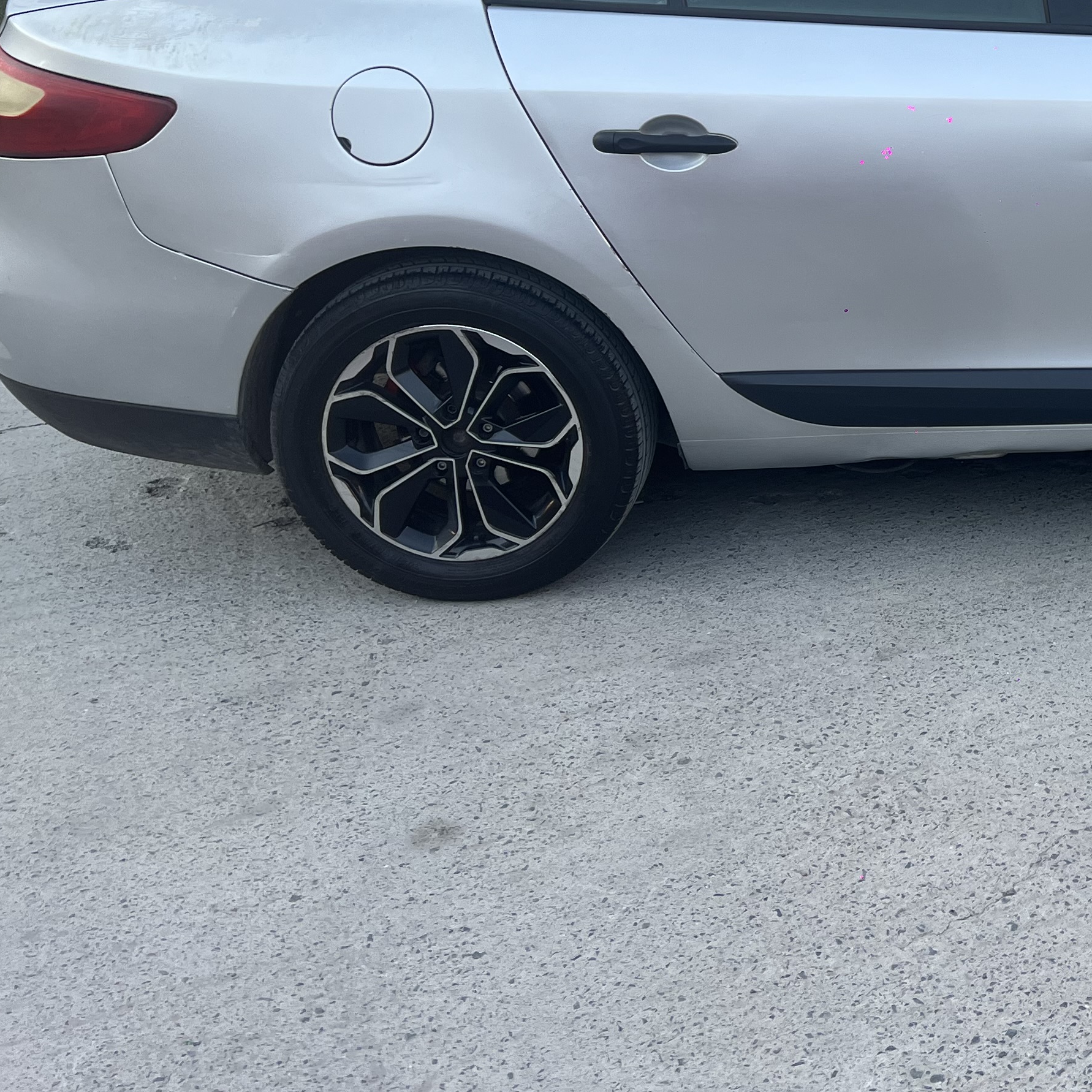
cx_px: 1169
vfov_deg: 31.8
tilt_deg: -14.2
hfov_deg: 29.8
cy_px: 197
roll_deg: -1.1
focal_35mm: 52
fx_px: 1856
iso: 50
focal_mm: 5.7
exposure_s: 1/414
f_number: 1.5
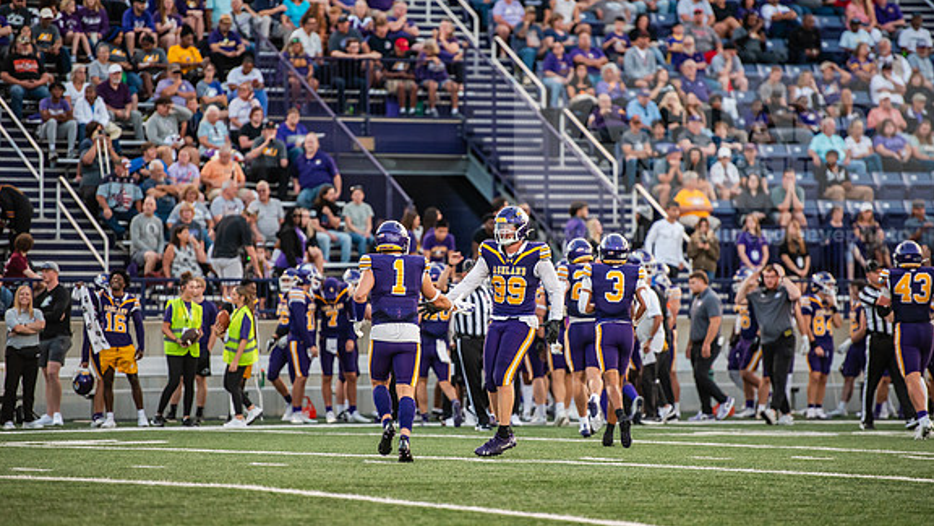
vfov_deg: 5.8
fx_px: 5226
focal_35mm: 211
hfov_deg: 10.2
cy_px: 269
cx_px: 465
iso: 1600
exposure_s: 1/1000
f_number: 3.2
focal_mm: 200
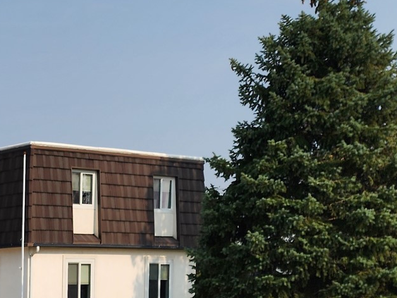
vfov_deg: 18.7
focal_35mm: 75
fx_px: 860
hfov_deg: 21.8
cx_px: -191
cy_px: 347
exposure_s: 1/1258
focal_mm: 6.4
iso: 12
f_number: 1.8
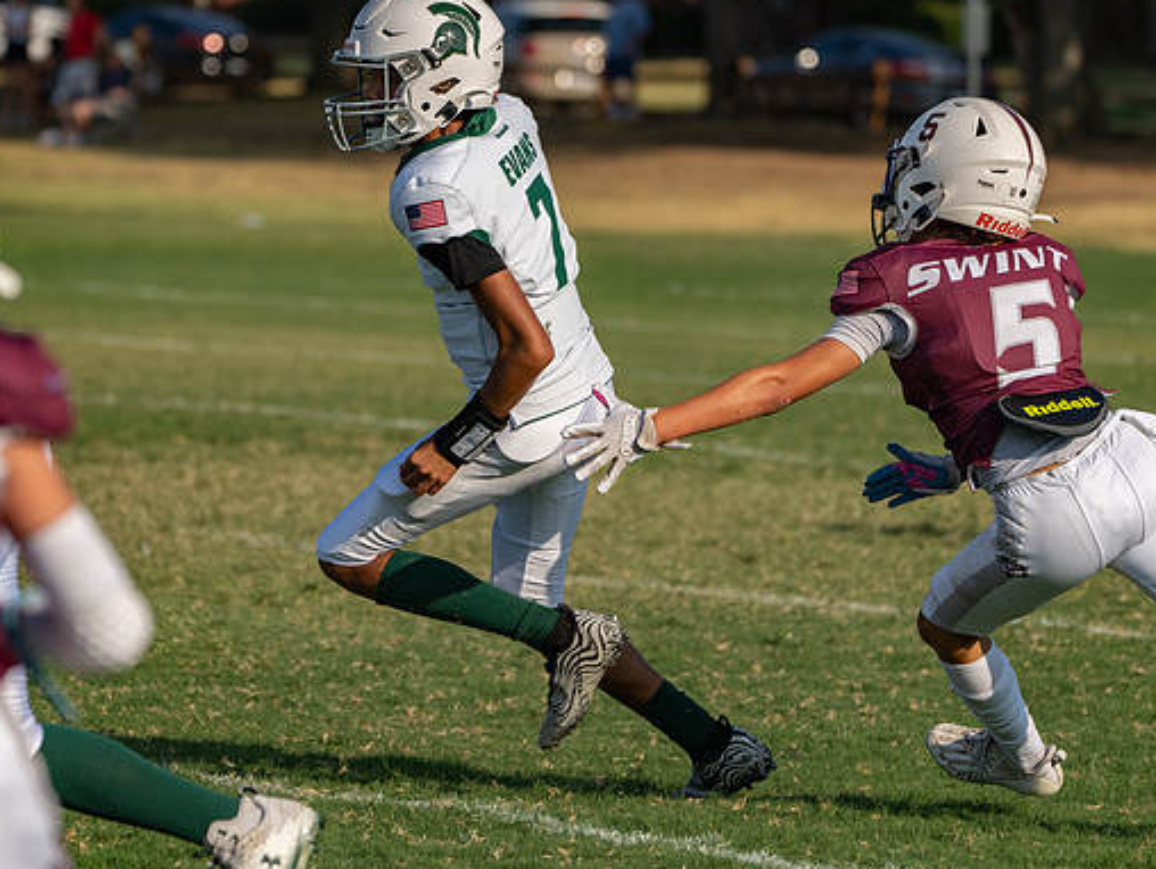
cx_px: 414
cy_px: 424
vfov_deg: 5.2
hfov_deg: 6.9
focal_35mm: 287
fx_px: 9593
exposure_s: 1/1600
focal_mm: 209
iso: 200
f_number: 5.6
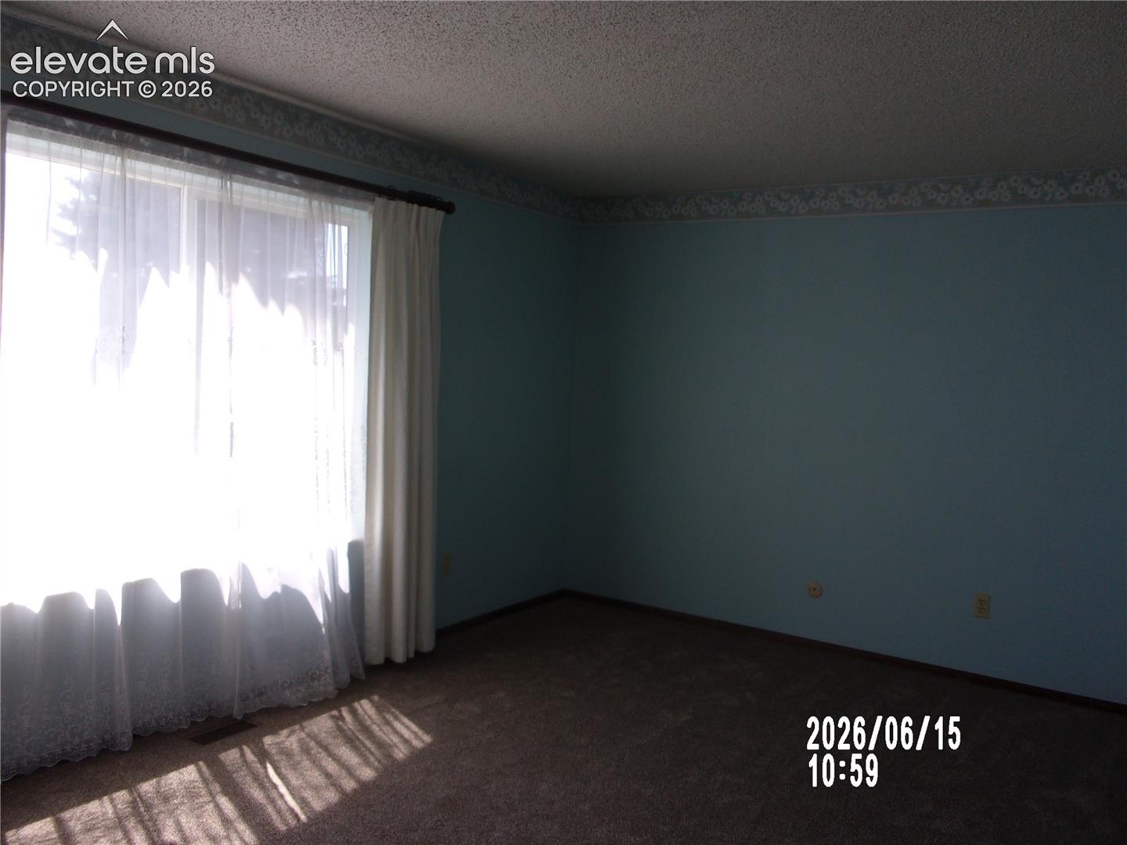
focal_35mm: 28
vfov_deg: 49.7
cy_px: 422
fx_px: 912
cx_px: 564
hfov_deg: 63.4
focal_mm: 5.1
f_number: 3.9
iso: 80
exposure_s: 1/90
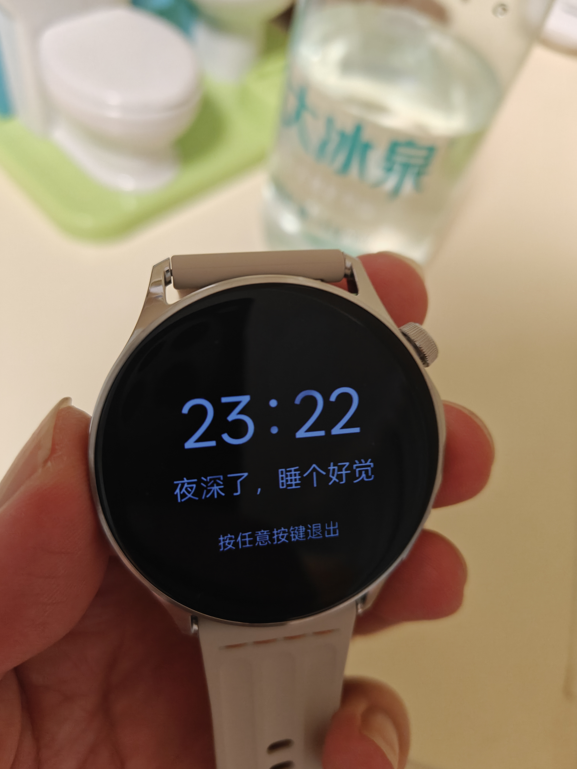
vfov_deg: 71.6
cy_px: 384
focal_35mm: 24
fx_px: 533
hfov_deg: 56.8
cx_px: 288
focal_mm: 5.59
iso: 320
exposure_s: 1/59
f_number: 1.8
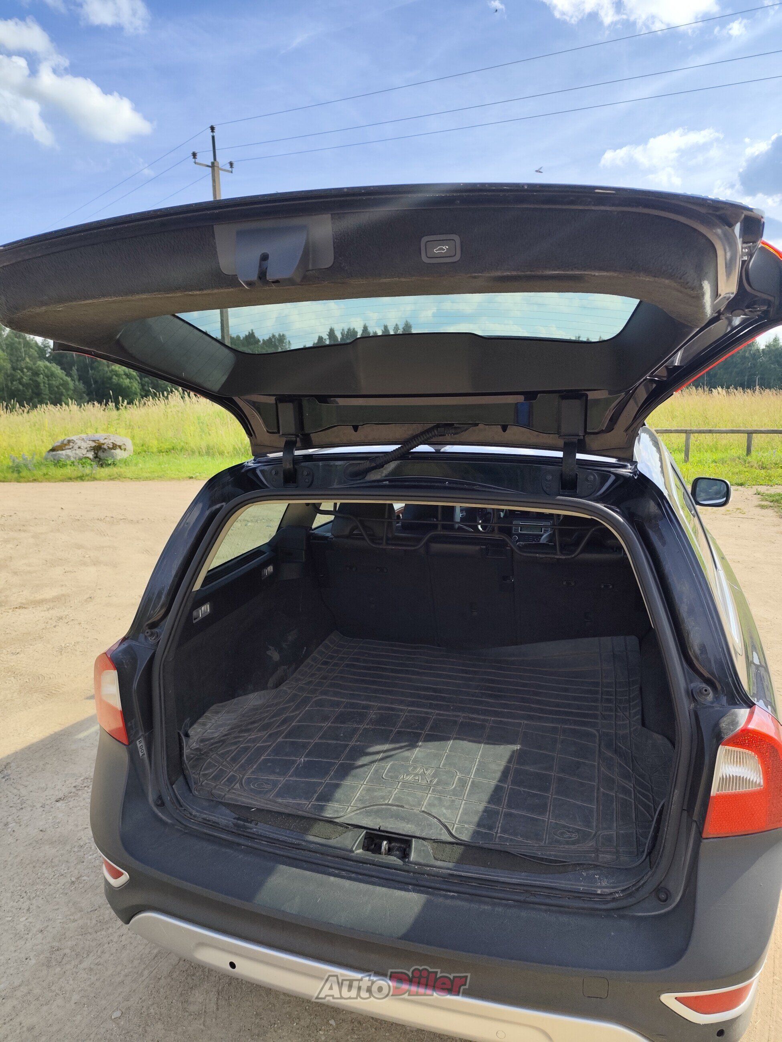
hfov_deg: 58.9
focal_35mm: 23
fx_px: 693
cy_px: 521
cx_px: 391
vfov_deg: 73.9
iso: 50
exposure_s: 1/899
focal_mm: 6.19
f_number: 1.65
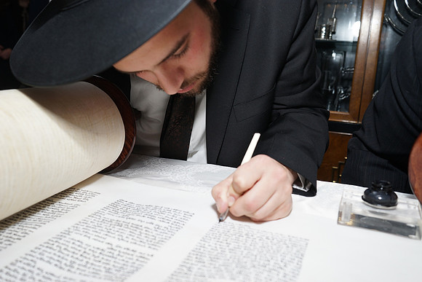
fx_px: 363
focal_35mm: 31
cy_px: 141
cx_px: 211
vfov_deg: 42.3
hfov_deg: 60.3
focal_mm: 31
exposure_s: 1/100
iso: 250
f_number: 5.6
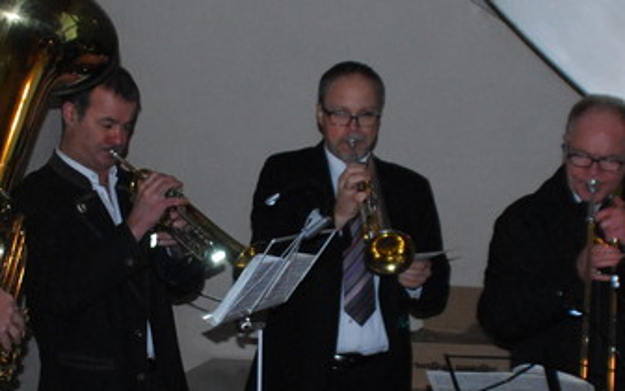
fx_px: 1397
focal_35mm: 82
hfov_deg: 25.2
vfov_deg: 15.9
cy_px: 280
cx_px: 328
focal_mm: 18
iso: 800
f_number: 5
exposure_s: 1/60
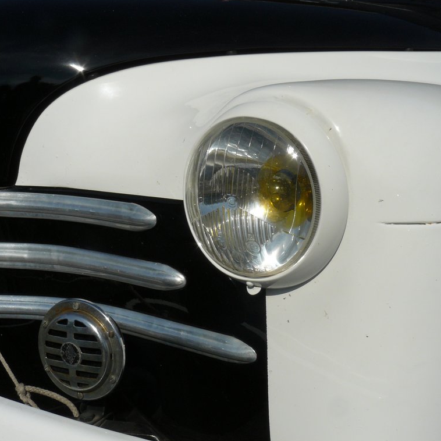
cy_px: 221
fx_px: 620
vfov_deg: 39.2
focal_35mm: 43
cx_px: 268
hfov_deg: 39.0
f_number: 8
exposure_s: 1/640
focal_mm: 6
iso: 100
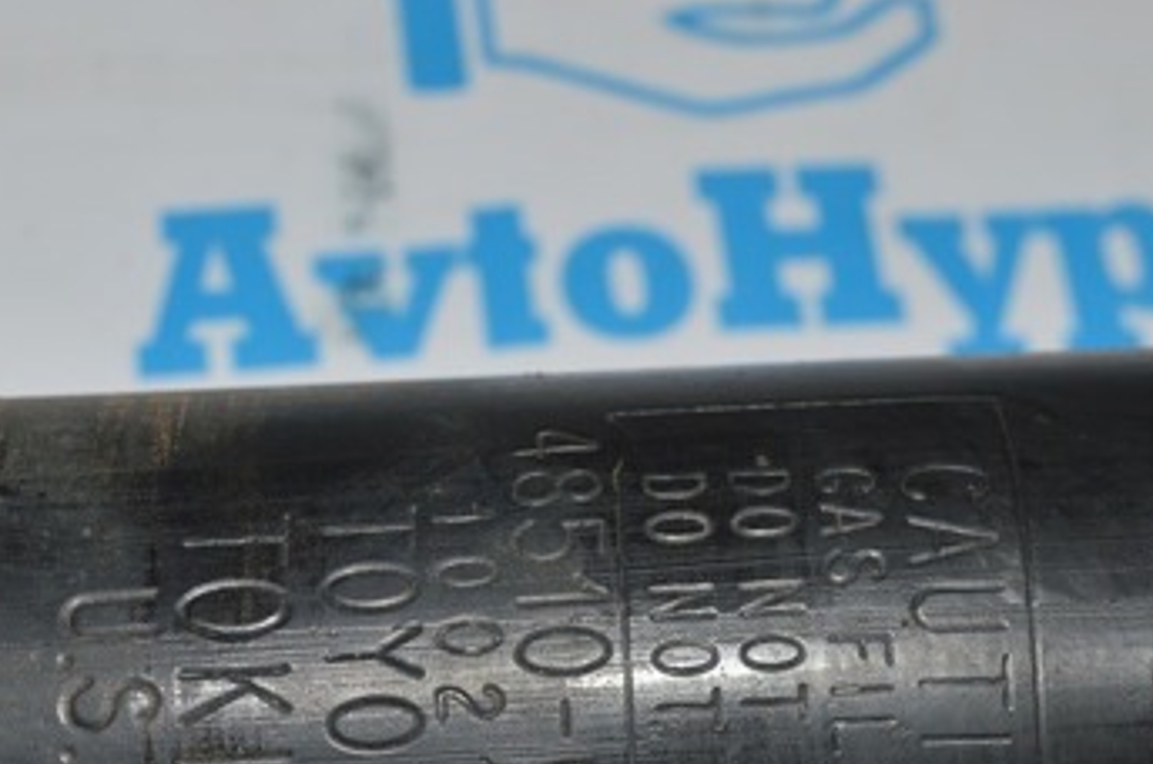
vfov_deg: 14.2
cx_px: 506
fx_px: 3037
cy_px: 695
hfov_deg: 21.5
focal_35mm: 95
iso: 100
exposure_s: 1/60
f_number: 8
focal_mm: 34
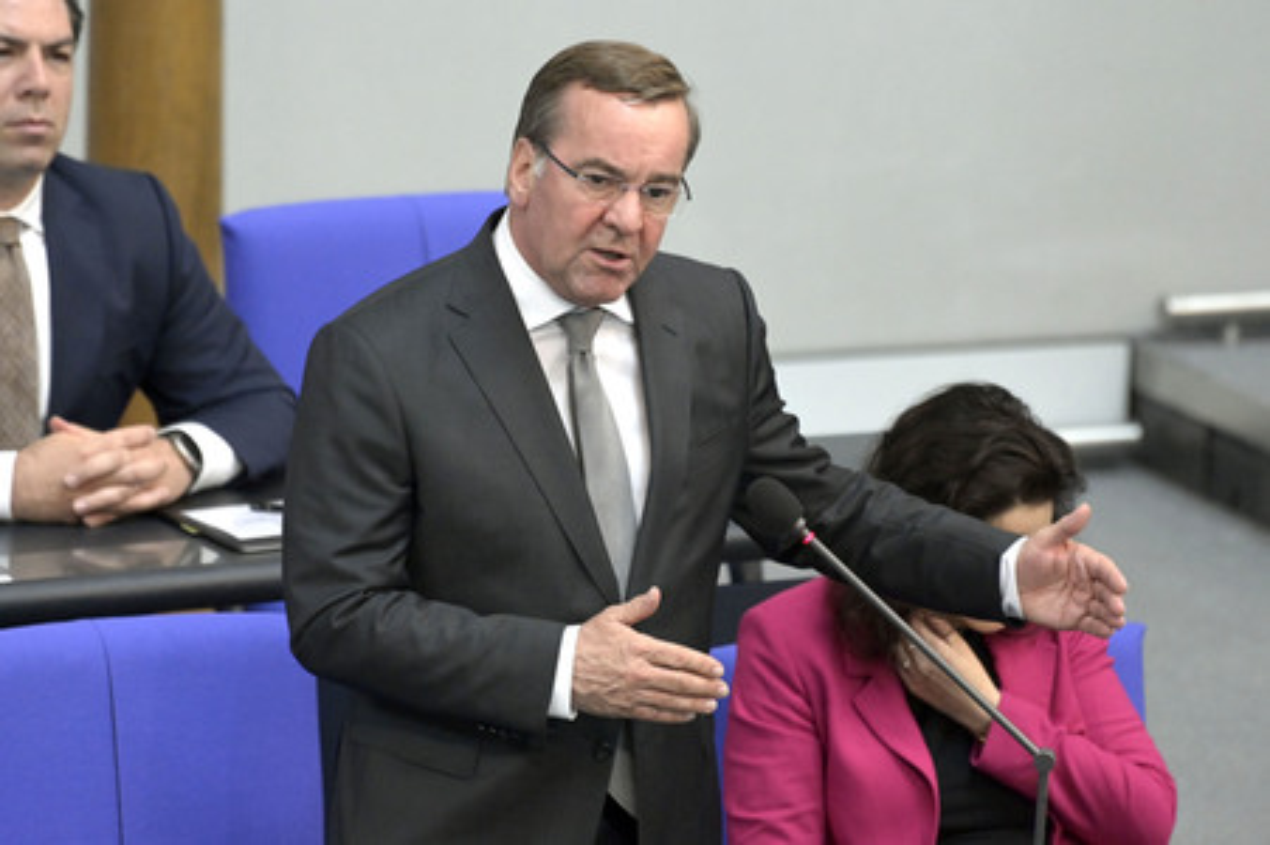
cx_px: 635
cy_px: 422
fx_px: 14453
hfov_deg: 5.0
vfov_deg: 3.3
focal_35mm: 410
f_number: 5.6
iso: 6400
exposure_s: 1/400
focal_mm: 410
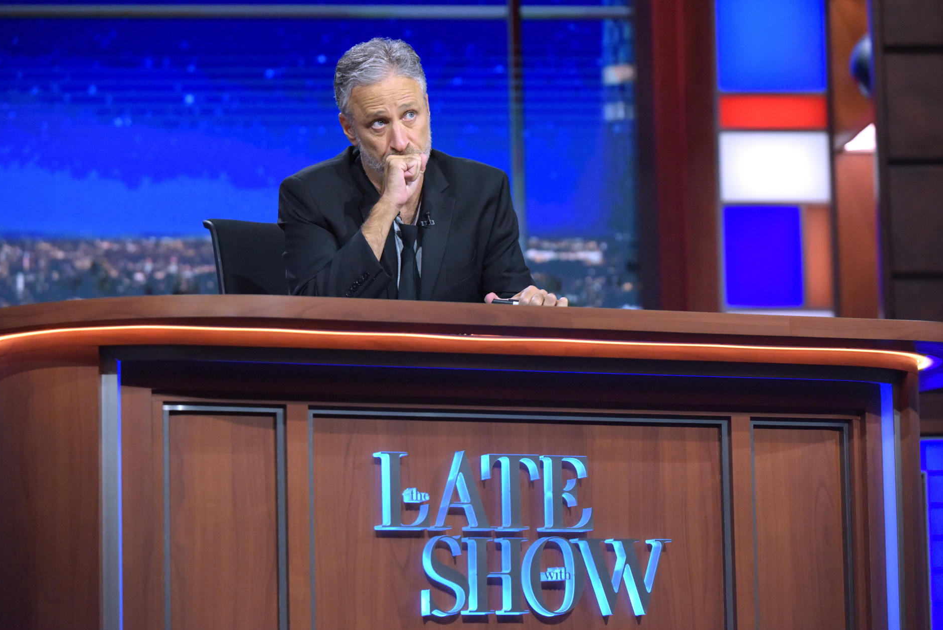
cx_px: 466
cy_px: 320
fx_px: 3354
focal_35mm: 128
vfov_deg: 10.7
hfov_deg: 16.0
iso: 6400
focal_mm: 120
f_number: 4
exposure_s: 1/400
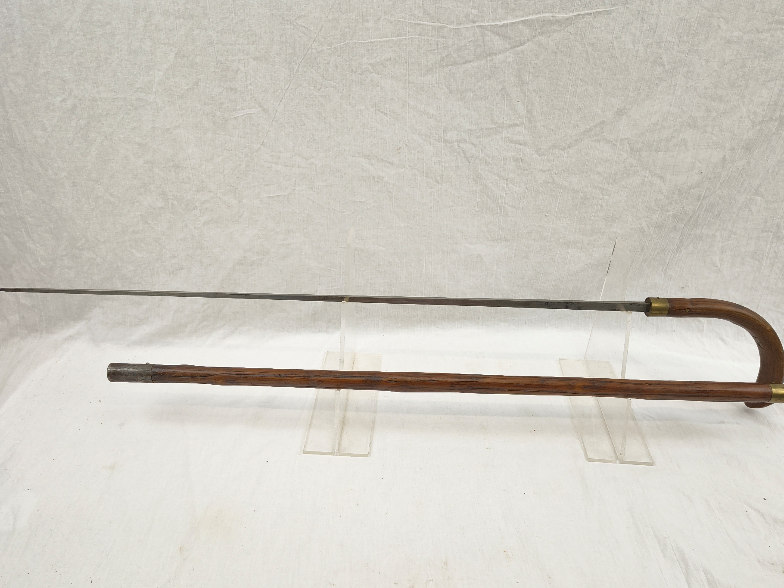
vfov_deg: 51.3
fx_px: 612
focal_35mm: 27
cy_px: 317
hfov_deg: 65.3
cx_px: 414
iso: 143
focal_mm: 5.56
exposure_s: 1/100
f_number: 1.8
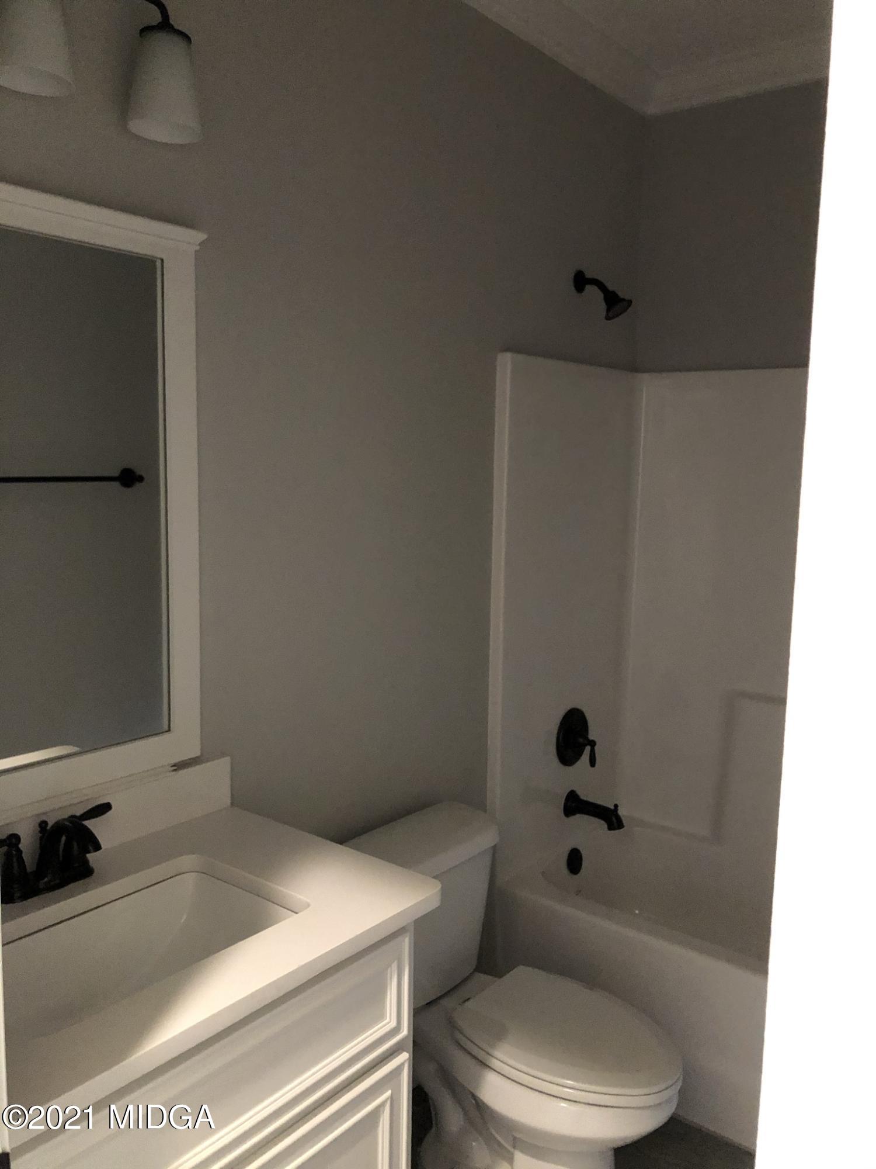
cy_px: 584
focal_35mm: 28
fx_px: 945
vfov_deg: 63.4
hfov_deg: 49.7
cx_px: 438
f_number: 1.8
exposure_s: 1/5
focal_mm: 3.99
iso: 100
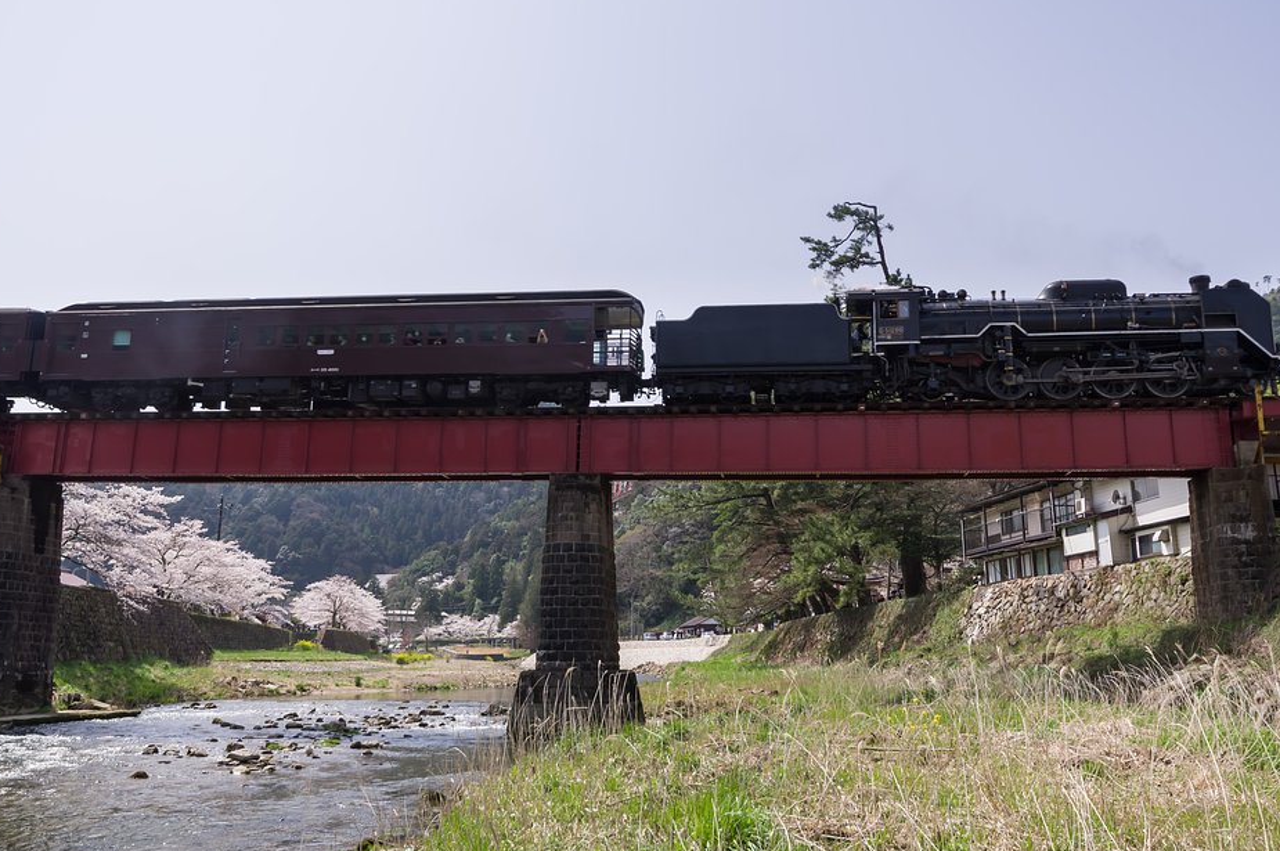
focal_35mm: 32
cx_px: 643
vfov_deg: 41.5
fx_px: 1121
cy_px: 387
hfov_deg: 59.5
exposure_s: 1/400
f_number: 9
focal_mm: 19
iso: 400
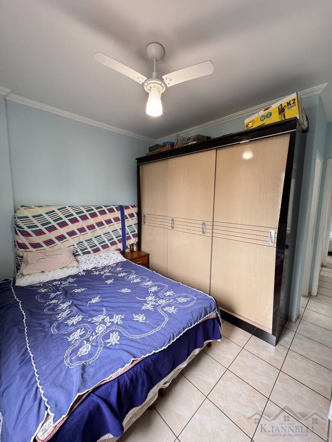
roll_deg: -0.4
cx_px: 166
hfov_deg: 85.7
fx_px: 179
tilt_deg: -4.7
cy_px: 221
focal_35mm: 14
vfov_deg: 102.1
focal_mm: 2.22
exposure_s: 1/98
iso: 320
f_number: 2.2
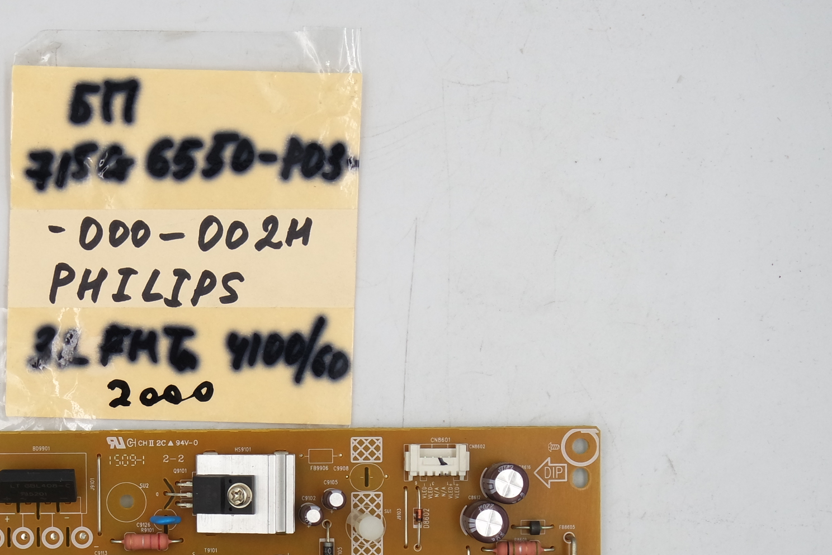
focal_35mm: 86
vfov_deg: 15.8
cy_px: 438
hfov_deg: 23.4
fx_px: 1987
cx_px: 208
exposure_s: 1/100
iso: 160
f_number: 5.6
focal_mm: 16
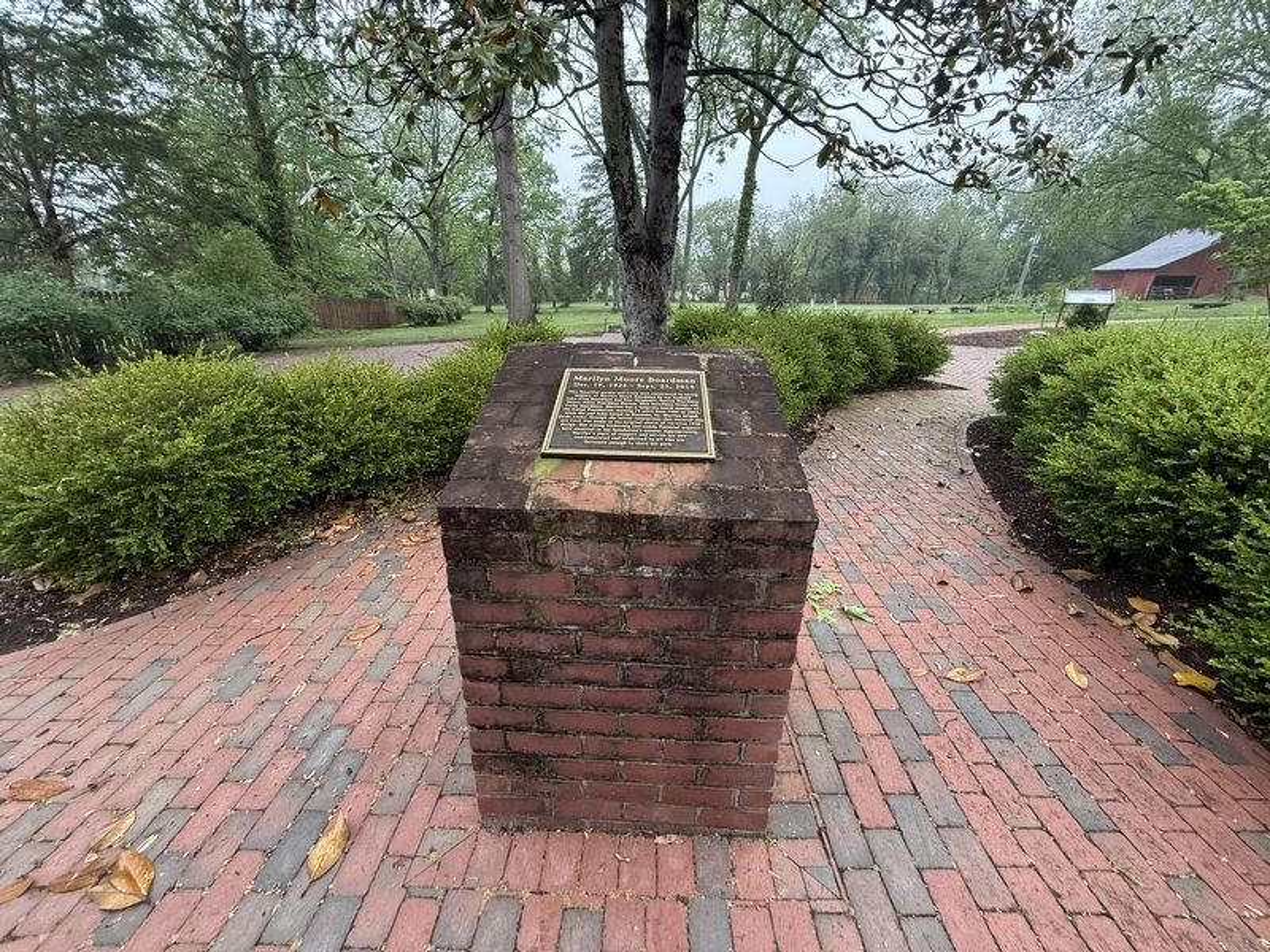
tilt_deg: -18.9
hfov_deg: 102.1
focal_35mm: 14
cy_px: 476
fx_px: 514
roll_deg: -3.0
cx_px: 635
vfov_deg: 85.7
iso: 200
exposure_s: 1/99
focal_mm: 2.22
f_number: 2.2
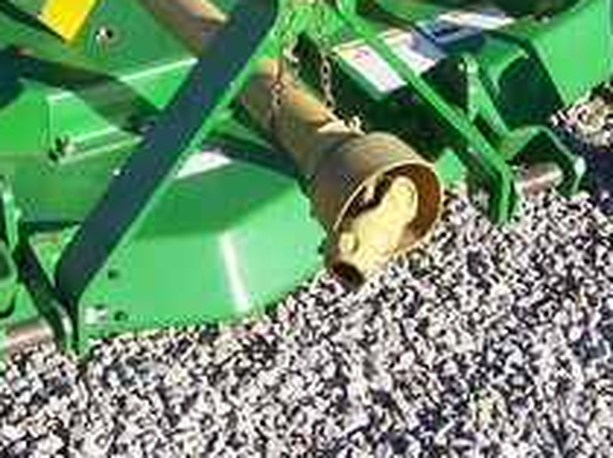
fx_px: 1698
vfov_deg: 15.2
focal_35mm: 96
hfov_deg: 20.2
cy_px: 47
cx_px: 108
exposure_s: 1/250
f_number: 5.6
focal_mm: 5.6
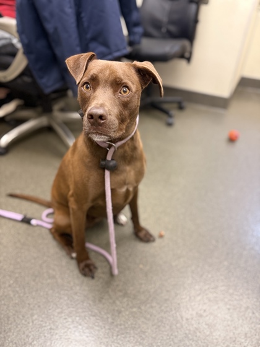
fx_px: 240
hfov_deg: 56.8
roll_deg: -2.0
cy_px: 174
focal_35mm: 24
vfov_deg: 71.6
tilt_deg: -37.5
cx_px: 130
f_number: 1.78
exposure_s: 1/60
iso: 320
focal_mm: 6.76
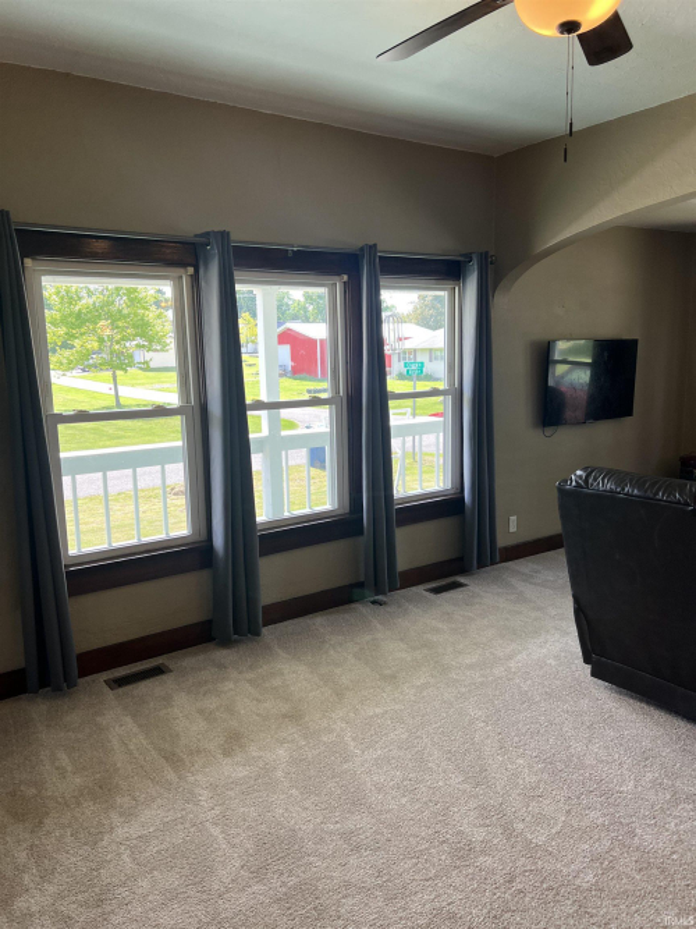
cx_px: 348
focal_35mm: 26
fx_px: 697
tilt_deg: -9.2
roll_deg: +1.2
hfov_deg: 53.0
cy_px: 464
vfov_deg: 67.3
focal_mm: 5.7
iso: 50
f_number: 1.5
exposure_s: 1/164
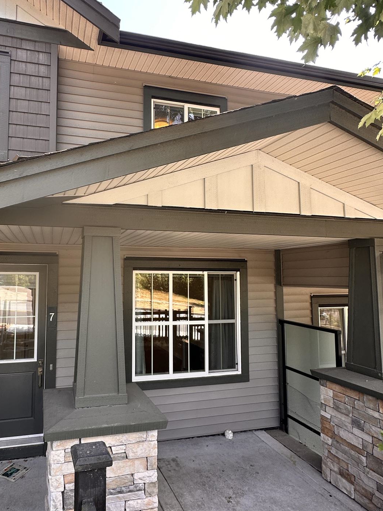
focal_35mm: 23
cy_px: 251
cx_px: 126
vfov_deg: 73.9
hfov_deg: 57.5
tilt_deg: +5.7
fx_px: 339
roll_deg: -1.1
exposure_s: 1/102
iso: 40
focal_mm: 2.22
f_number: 2.2
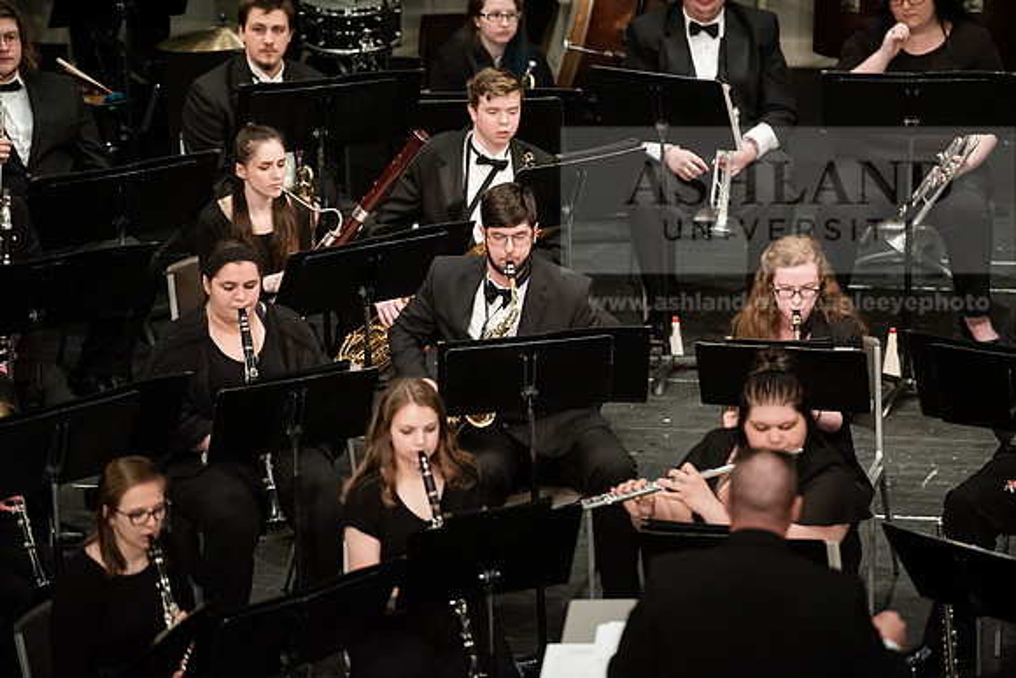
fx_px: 5646
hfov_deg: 10.3
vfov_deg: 6.9
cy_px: 339
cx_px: 508
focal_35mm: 200
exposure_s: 1/250
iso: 3200
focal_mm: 200
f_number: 3.2
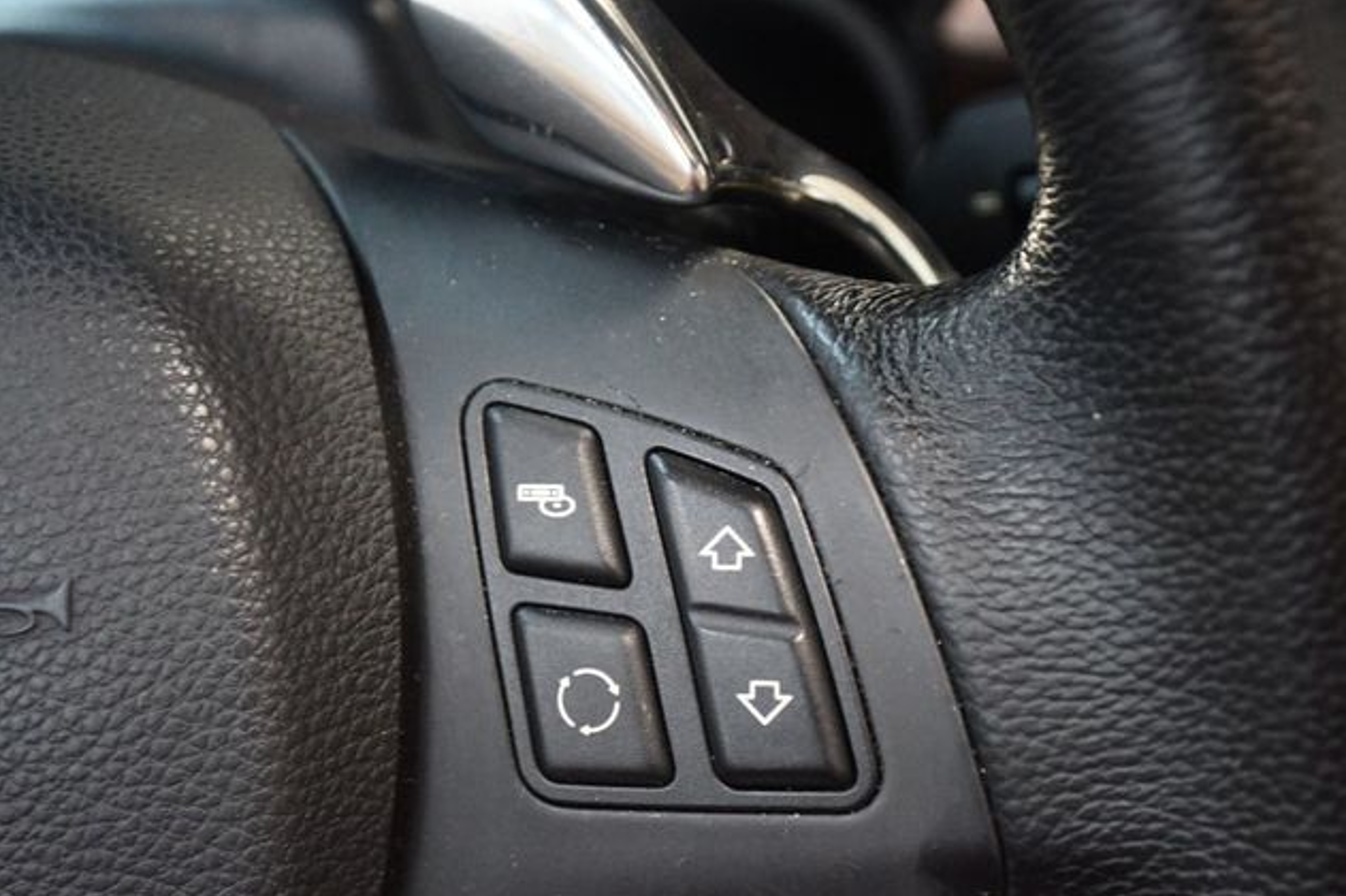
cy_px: 450
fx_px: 2616
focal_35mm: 70
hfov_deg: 28.9
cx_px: 680
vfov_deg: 19.4
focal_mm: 46
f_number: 5.3
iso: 7200
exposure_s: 1/60
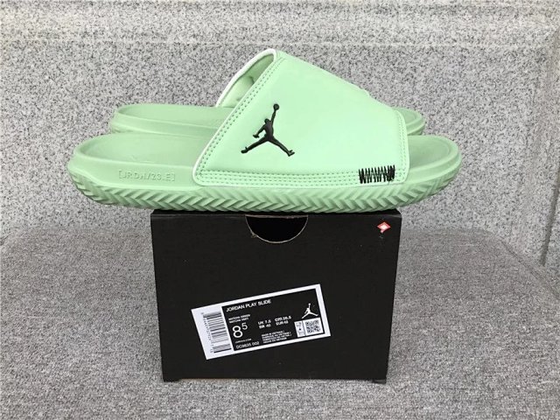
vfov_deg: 45.4
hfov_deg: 58.4
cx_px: 280
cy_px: 210
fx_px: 502
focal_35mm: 31
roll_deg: -0.5
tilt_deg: -19.2
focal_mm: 3.3
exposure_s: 1/279
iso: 25
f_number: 2.4
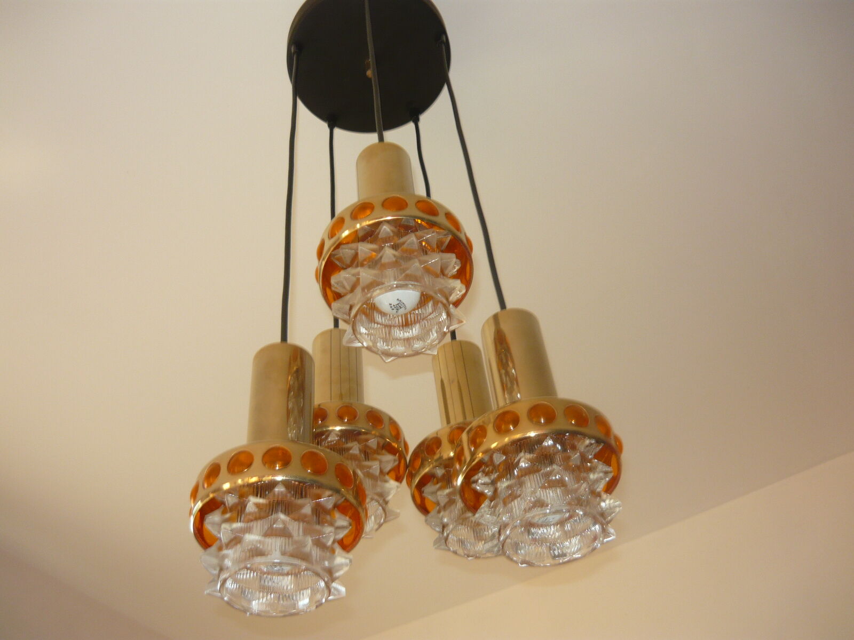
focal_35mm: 33
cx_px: 427
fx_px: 814
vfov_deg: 42.9
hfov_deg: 55.4
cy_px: 320
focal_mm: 5.5
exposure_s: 1/30
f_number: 2.8
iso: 100
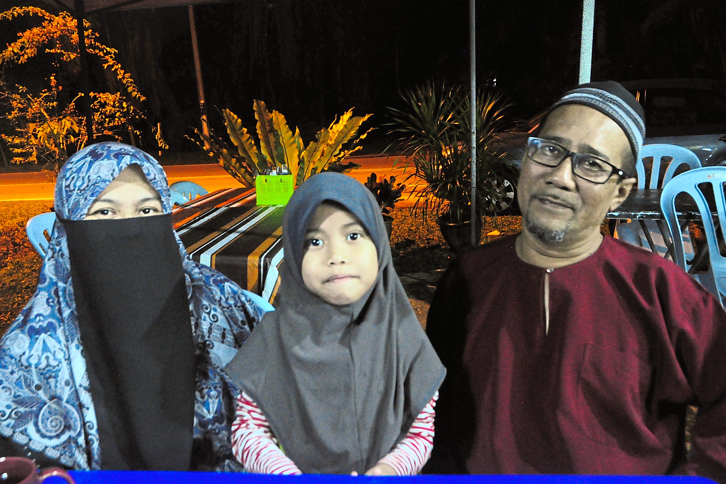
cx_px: 356
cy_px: 241
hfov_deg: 55.8
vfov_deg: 38.9
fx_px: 686
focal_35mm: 34
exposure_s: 1/8
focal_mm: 22
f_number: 8
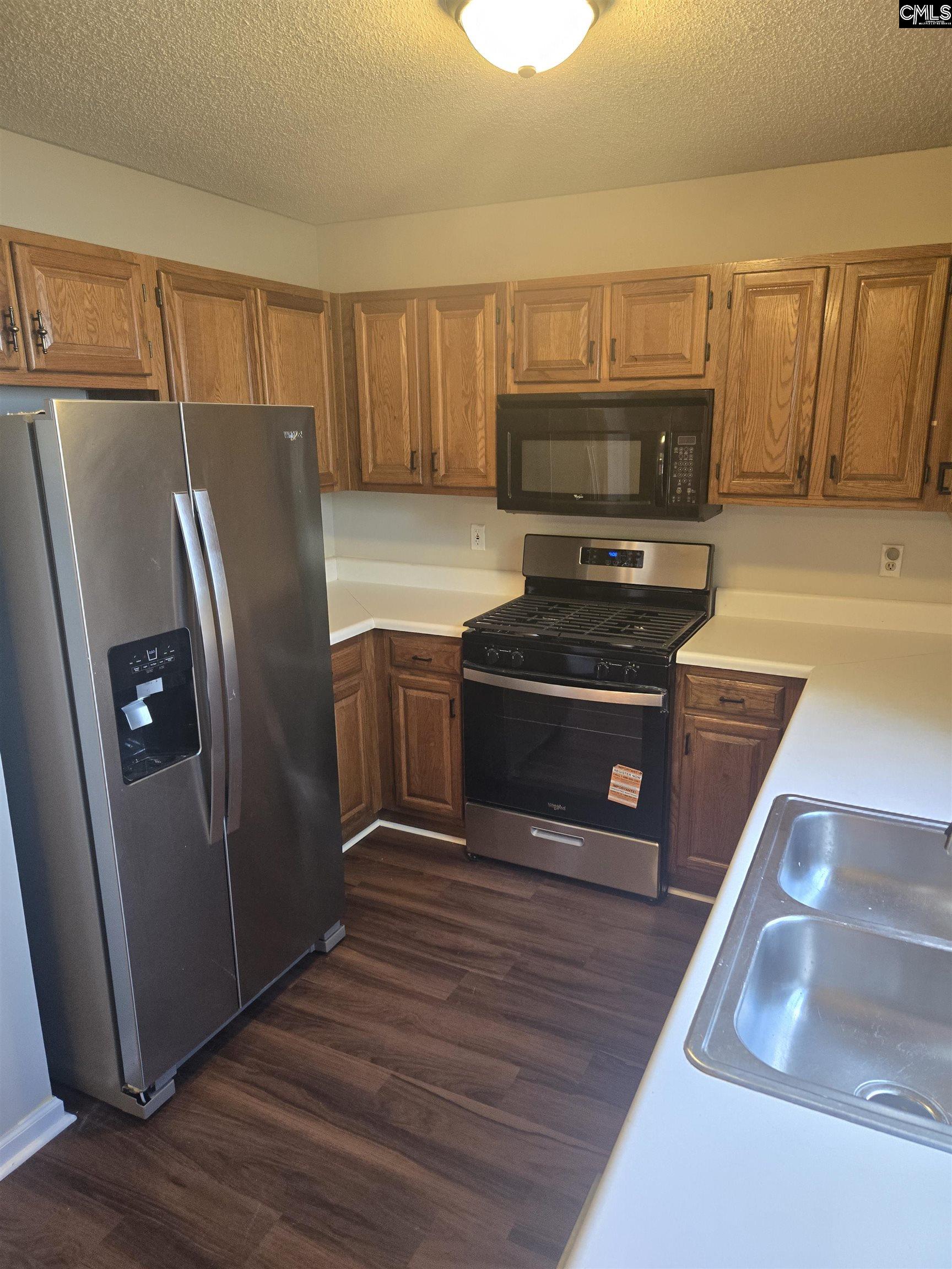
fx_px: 843
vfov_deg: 73.9
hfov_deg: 58.9
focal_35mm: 23
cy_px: 634
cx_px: 476
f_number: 1.8
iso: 250
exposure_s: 1/120
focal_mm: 5.4
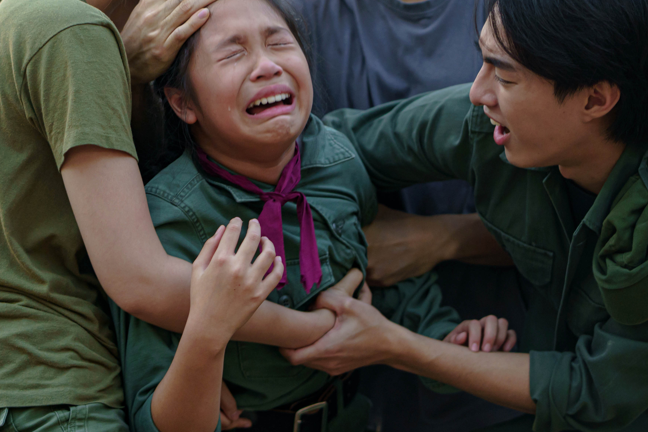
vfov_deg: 9.2
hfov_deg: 13.8
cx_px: 240
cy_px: 140
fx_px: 2682
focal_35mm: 149
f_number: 2.5
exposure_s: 1/250
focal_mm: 85
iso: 800
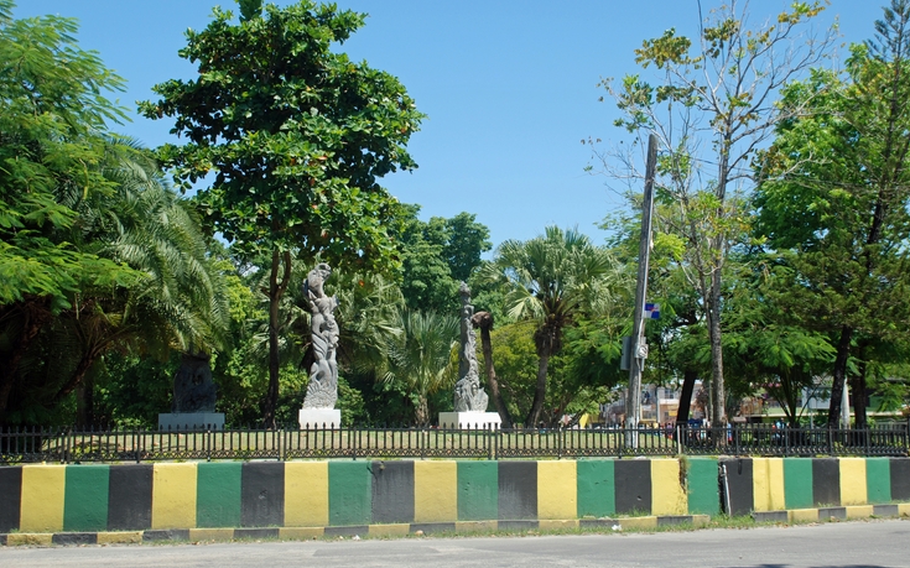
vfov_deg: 25.8
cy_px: 296
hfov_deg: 40.3
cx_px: 457
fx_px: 1240
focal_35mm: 50
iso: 100
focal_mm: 32
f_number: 6.7
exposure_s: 1/180
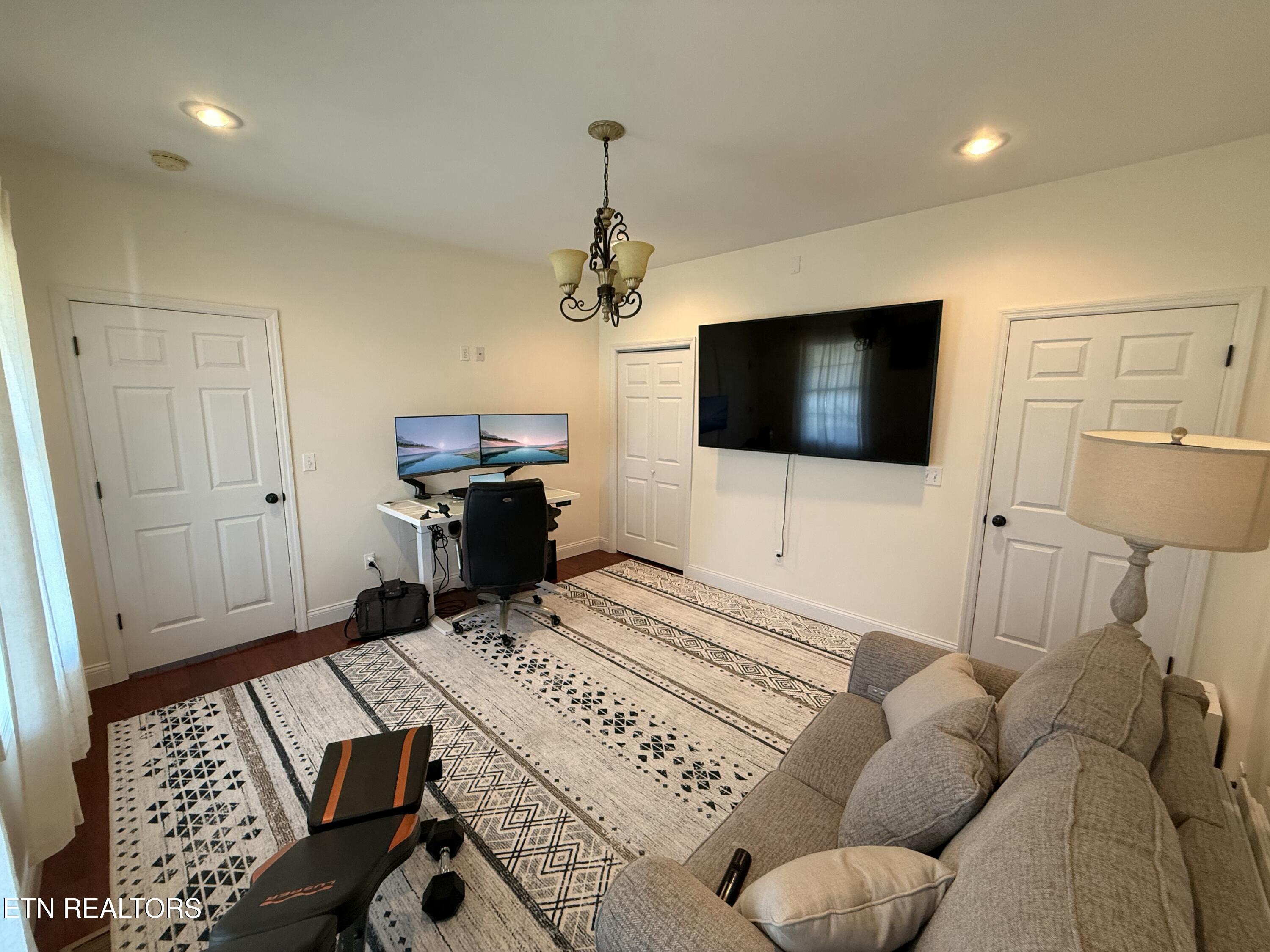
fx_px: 514
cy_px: 476
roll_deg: -0.6
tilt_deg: -8.9
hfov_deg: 102.1
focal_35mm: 14
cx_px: 635
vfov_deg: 85.7
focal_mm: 2.22
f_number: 2.2
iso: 250
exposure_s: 1/60
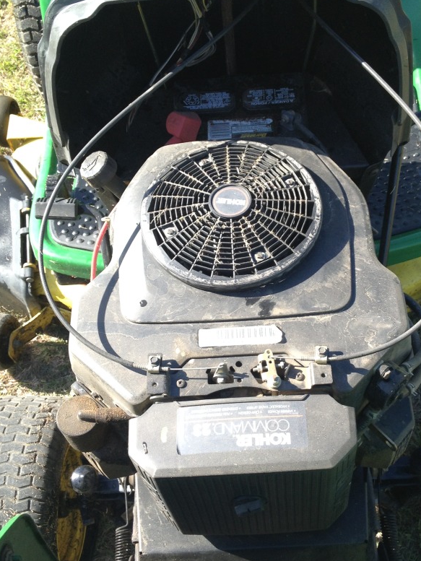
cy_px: 307
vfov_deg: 39.6
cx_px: 246
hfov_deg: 30.2
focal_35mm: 48
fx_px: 778
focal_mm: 4.28
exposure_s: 1/300
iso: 50
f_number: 2.4
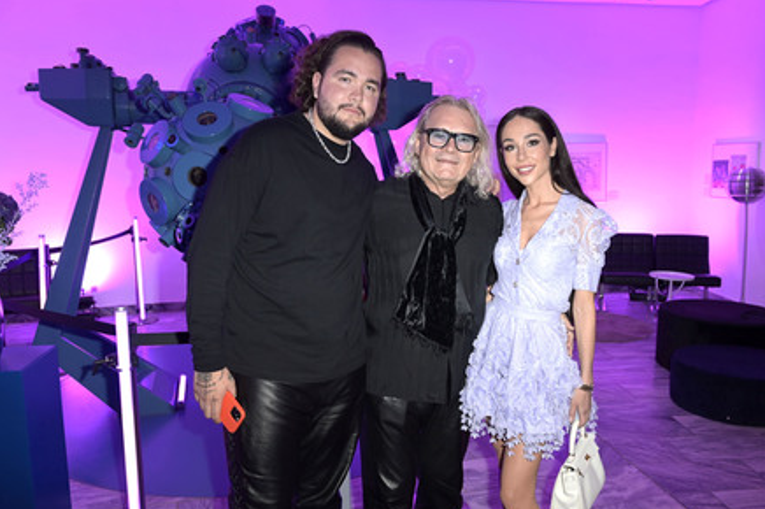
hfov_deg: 62.0
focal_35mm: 30
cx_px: 392
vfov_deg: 43.5
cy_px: 262
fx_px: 637
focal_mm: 29
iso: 1000
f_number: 5.6
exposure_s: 1/160
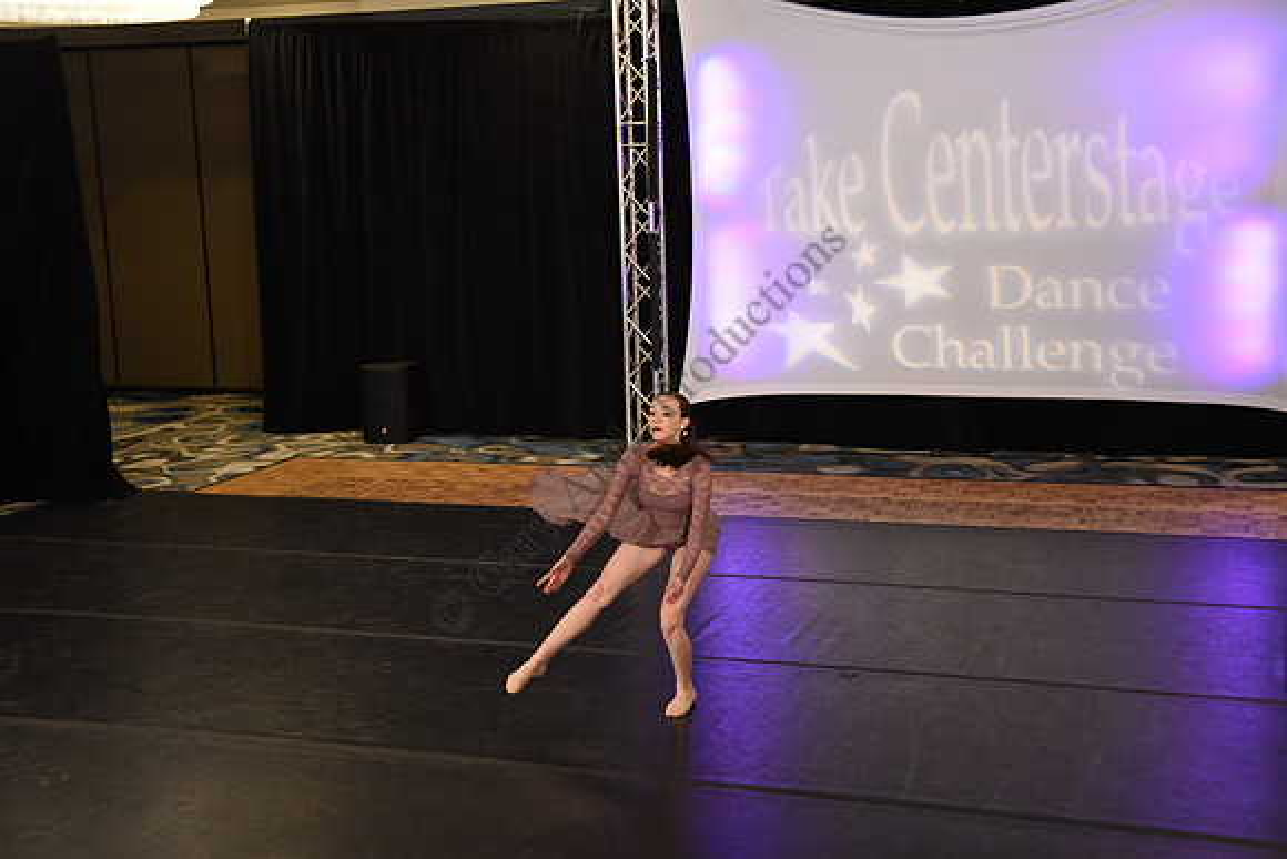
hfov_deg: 41.1
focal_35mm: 48
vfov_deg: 28.1
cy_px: 430
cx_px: 644
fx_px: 1716
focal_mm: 48
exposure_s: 1/400
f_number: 3.5
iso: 2500
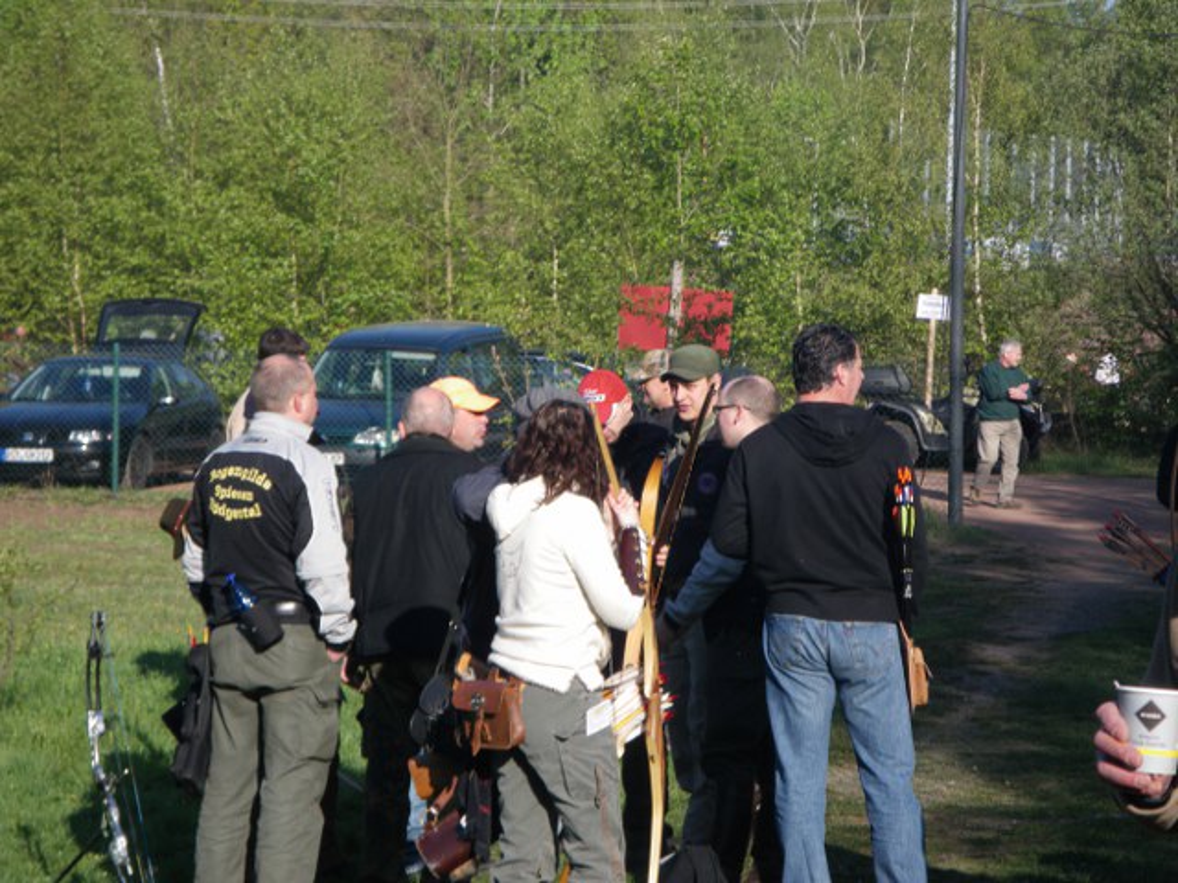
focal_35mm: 115
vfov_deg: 12.9
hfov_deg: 17.1
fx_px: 3914
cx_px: 589
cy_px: 442
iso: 64
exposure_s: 1/250
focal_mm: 20.6
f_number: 5.2
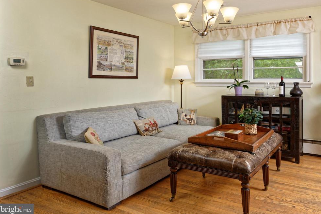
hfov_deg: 71.5
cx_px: 165
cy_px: 104
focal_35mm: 25
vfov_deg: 51.3
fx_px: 223
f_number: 14
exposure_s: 1/25
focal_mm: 24
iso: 320
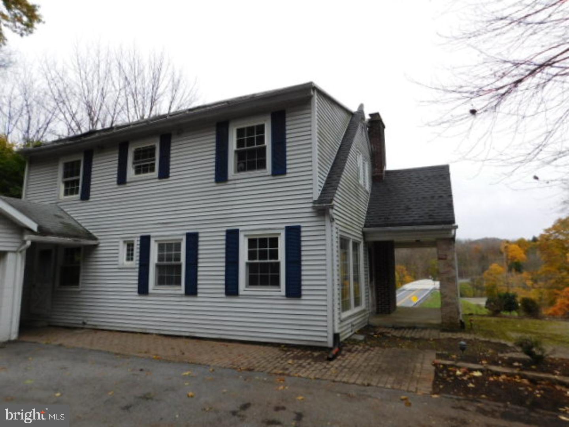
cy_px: 214
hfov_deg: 73.9
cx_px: 284
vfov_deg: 58.9
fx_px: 378
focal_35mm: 23
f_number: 3
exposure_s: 1/320
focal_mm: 4
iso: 125
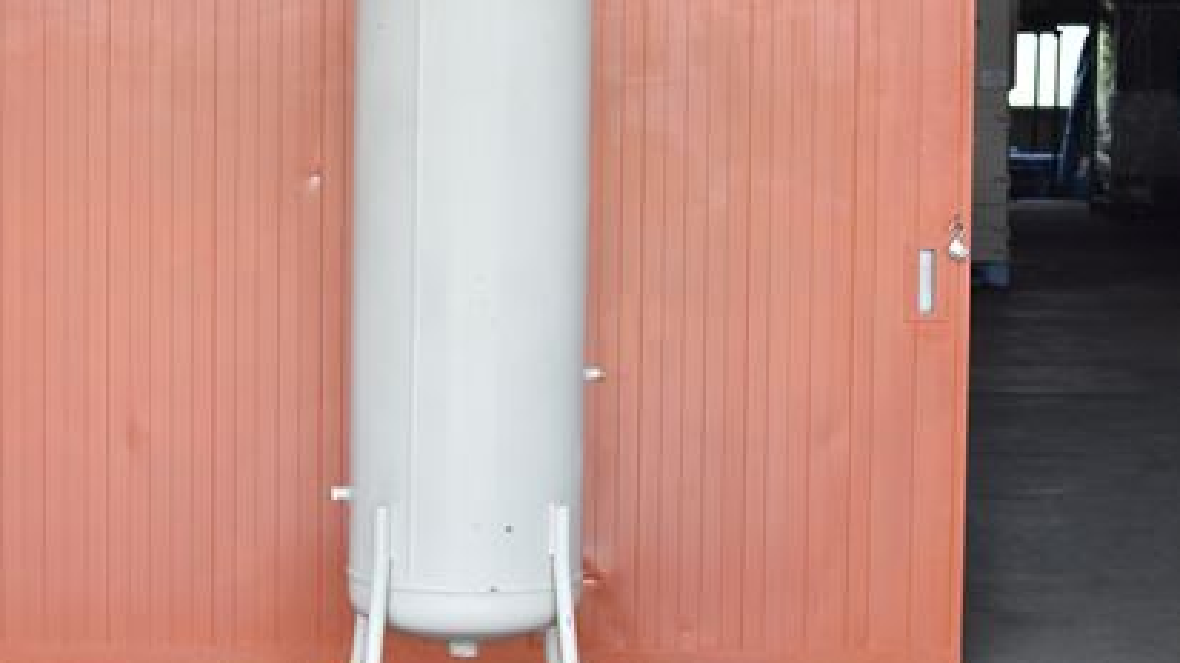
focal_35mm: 105
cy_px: 314
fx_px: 3273
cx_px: 474
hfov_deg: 20.4
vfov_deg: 11.6
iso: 1250
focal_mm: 55
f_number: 6.3
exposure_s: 1/640
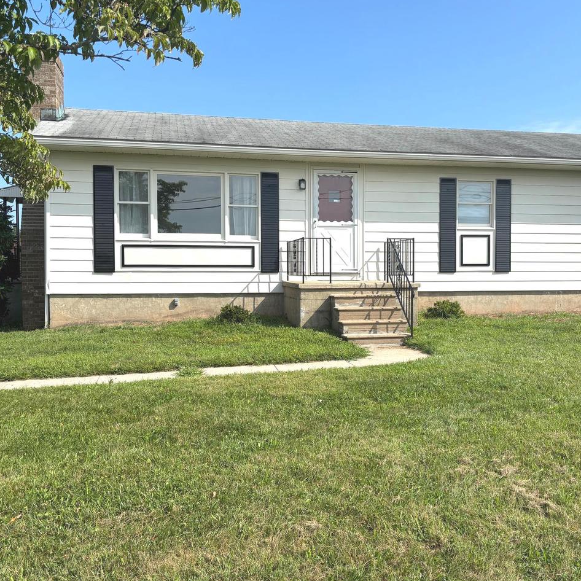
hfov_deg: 47.1
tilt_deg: -1.0
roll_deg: -0.1
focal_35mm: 35
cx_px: 329
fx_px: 665
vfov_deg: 47.2
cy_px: 279
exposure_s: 1/3311
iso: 50
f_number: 1.6
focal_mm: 5.96
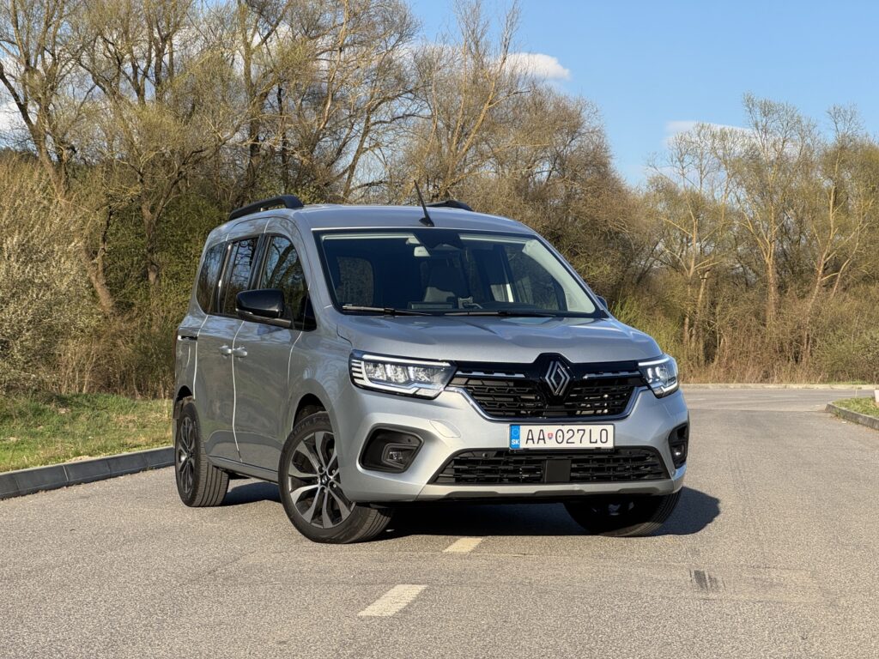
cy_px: 330
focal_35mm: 77
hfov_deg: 25.3
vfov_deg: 19.1
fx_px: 1955
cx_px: 440
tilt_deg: +1.2
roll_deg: +0.4
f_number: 2.8
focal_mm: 9
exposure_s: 1/550
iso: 25
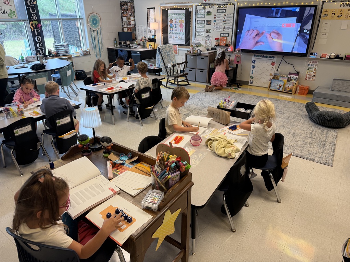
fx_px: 243
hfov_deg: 71.6
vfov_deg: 56.8
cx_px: 175
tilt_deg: -24.7
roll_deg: +0.5
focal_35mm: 24
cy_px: 131
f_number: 1.78
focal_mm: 6.76
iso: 125
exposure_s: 1/60
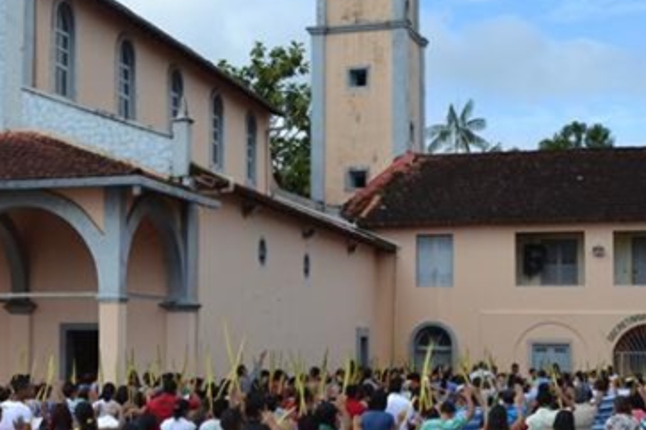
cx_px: 127
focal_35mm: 73
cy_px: 249
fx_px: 1309
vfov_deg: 18.6
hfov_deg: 27.2
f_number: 7.1
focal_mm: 22
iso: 100
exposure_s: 1/200
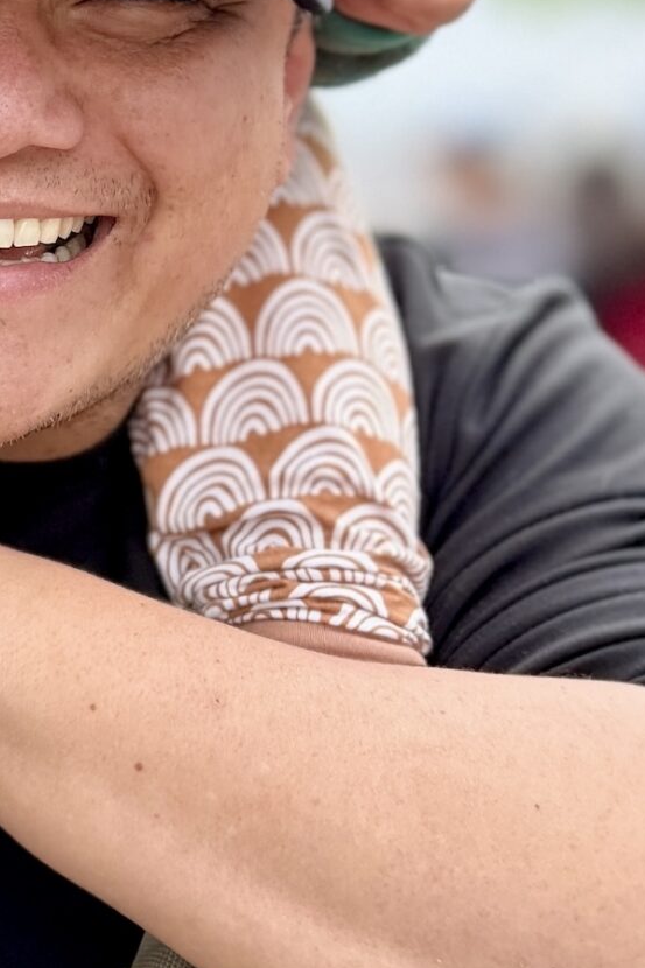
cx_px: 17
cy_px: 122
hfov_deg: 17.3
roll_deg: +1.1
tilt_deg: -5.3
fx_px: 2070
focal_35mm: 77
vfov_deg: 25.6
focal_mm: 6.76
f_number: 1.78
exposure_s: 1/849
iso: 100
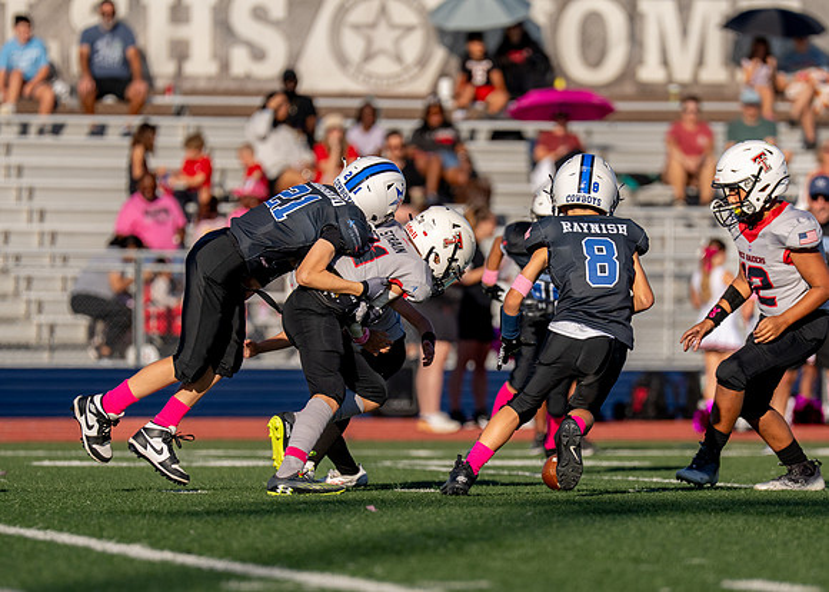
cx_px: 539
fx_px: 8650
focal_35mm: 367
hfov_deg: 5.5
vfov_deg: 3.9
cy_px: 353
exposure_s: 1/5000
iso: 160
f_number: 2.8
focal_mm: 200
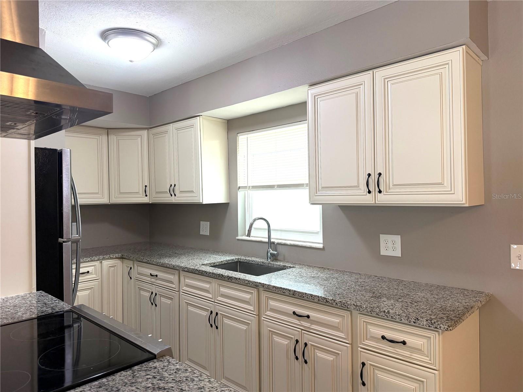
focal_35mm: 24
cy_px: 196
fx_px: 363
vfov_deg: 56.8
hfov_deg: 71.6
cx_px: 262
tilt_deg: +0.0
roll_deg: +1.0
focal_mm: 6.76
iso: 200
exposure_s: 1/120
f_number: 1.78
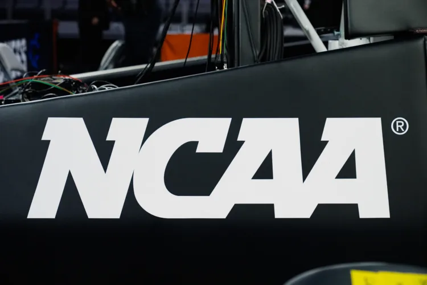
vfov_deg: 22.6
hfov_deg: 33.4
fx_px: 712
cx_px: 214
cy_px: 142
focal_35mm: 60
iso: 3200
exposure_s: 1/2500
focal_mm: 60
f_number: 3.5
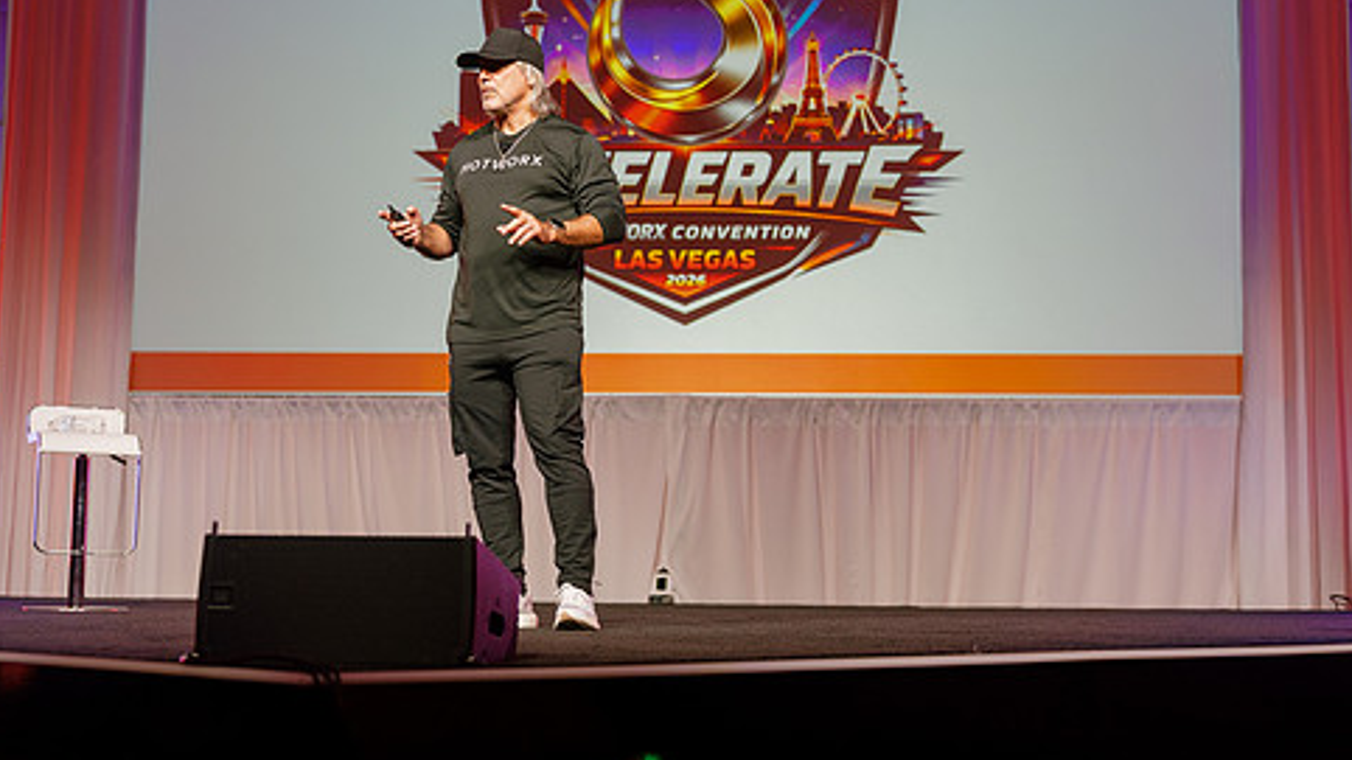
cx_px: 729
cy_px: 262
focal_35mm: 63
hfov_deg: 33.3
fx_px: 2258
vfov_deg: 19.1
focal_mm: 50
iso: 400
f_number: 2.8
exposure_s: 1/200
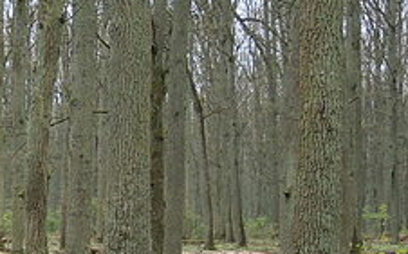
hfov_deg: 16.3
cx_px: -188
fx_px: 1311
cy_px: 230
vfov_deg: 11.0
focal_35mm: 118
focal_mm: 6
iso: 80
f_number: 2
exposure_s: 1/400
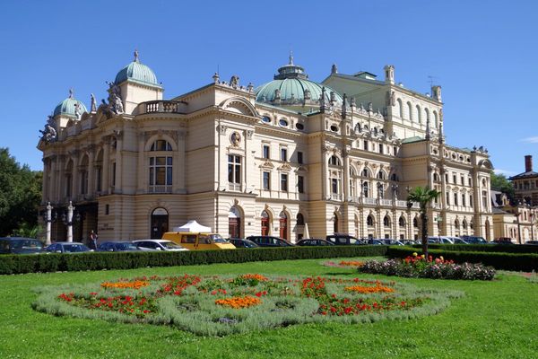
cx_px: 269
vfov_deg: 41.7
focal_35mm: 32
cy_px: 180
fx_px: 471
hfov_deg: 59.5
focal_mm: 21
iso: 100
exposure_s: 1/800
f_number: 4
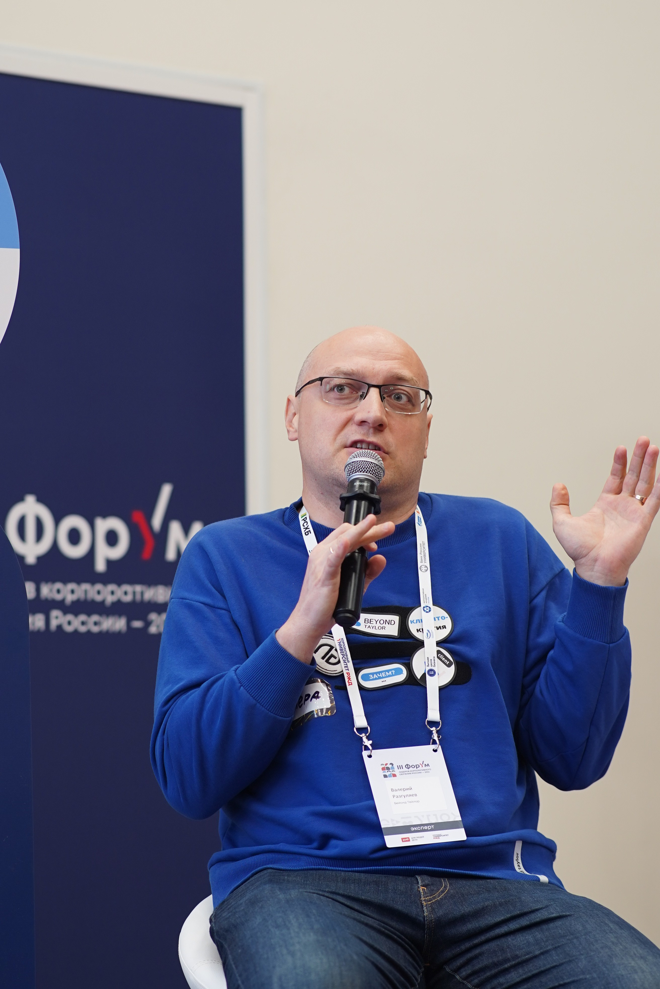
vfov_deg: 16.1
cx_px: 330
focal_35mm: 127
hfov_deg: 10.8
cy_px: 494
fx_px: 3492
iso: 400
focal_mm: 85
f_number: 2.2
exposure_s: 1/100
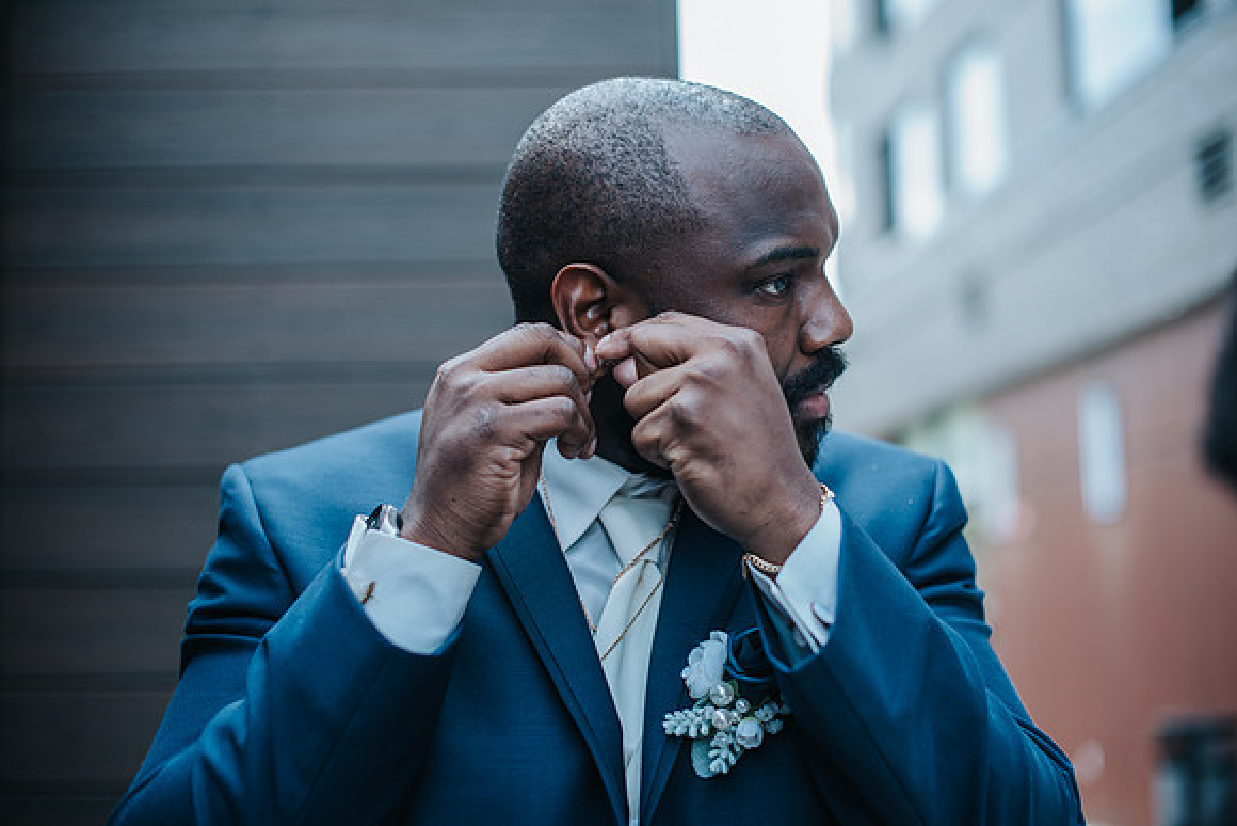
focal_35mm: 50
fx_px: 1718
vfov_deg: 27.0
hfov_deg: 39.6
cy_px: 413
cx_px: 618
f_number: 2.2
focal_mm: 50
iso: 320
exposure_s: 1/640
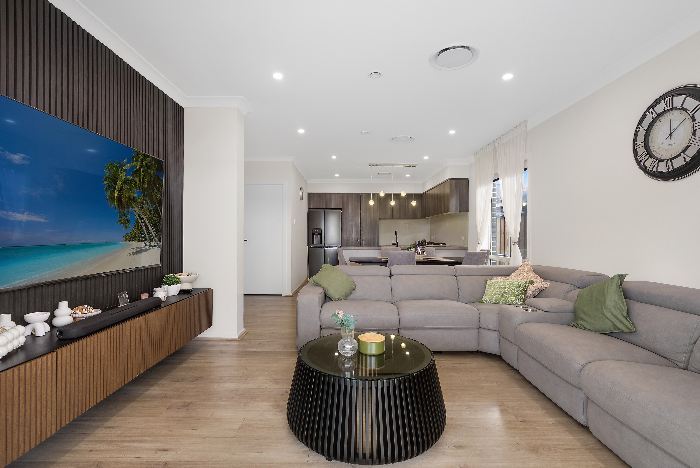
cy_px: 234
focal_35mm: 16
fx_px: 311
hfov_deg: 96.7
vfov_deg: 73.8
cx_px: 350
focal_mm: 16
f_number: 8
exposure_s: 1/25
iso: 200
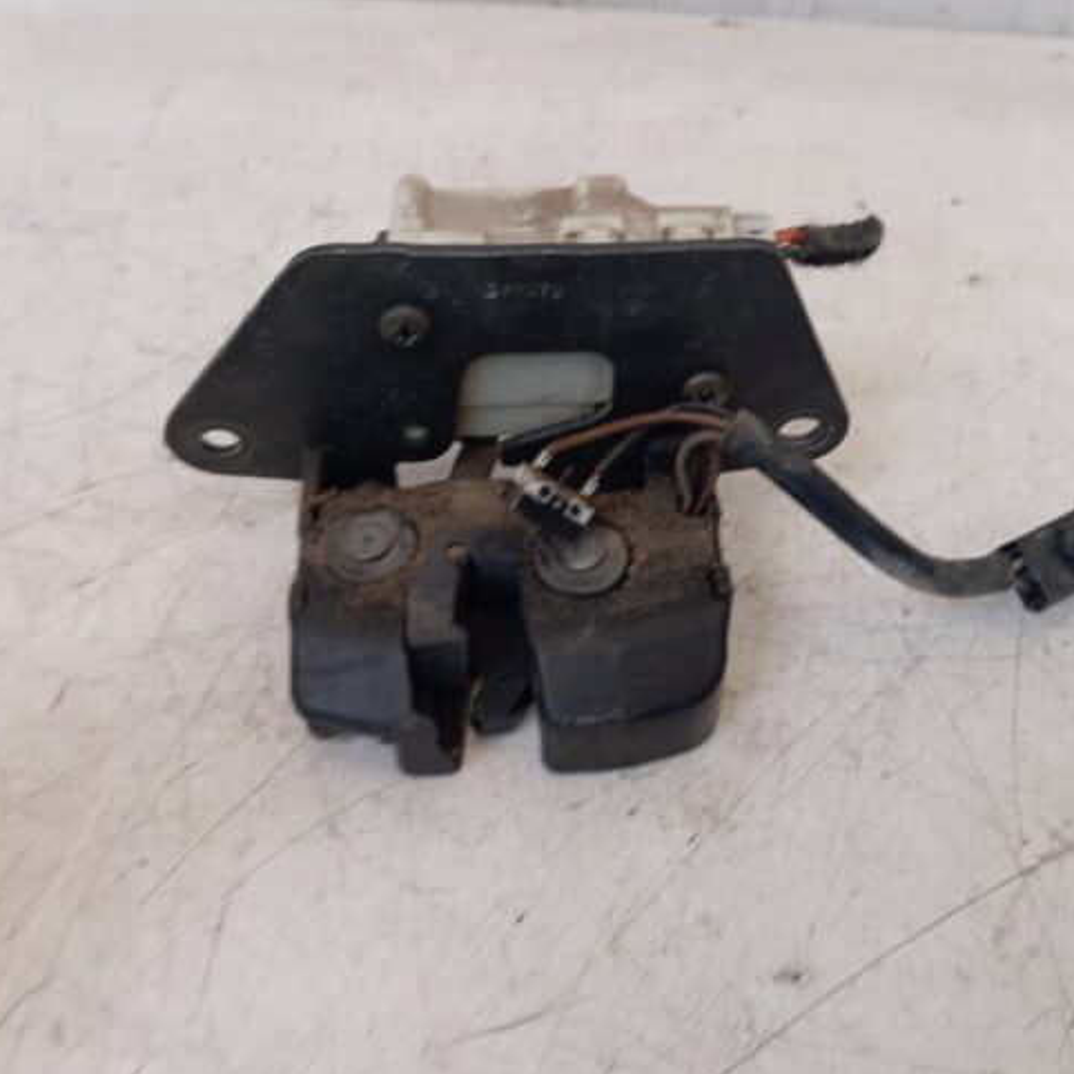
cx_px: 573
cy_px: 565
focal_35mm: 36
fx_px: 1264
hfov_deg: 46.0
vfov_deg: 46.0
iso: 750
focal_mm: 4.22
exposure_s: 1/33.3
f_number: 1.8
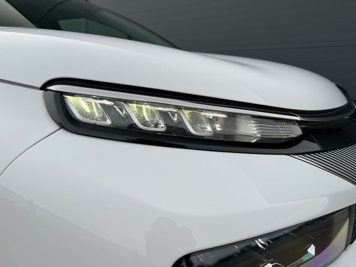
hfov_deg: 67.3
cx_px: 178
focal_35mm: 26
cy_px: 134
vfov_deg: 53.1
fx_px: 267
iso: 50
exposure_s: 1/611
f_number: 1.5
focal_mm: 5.7
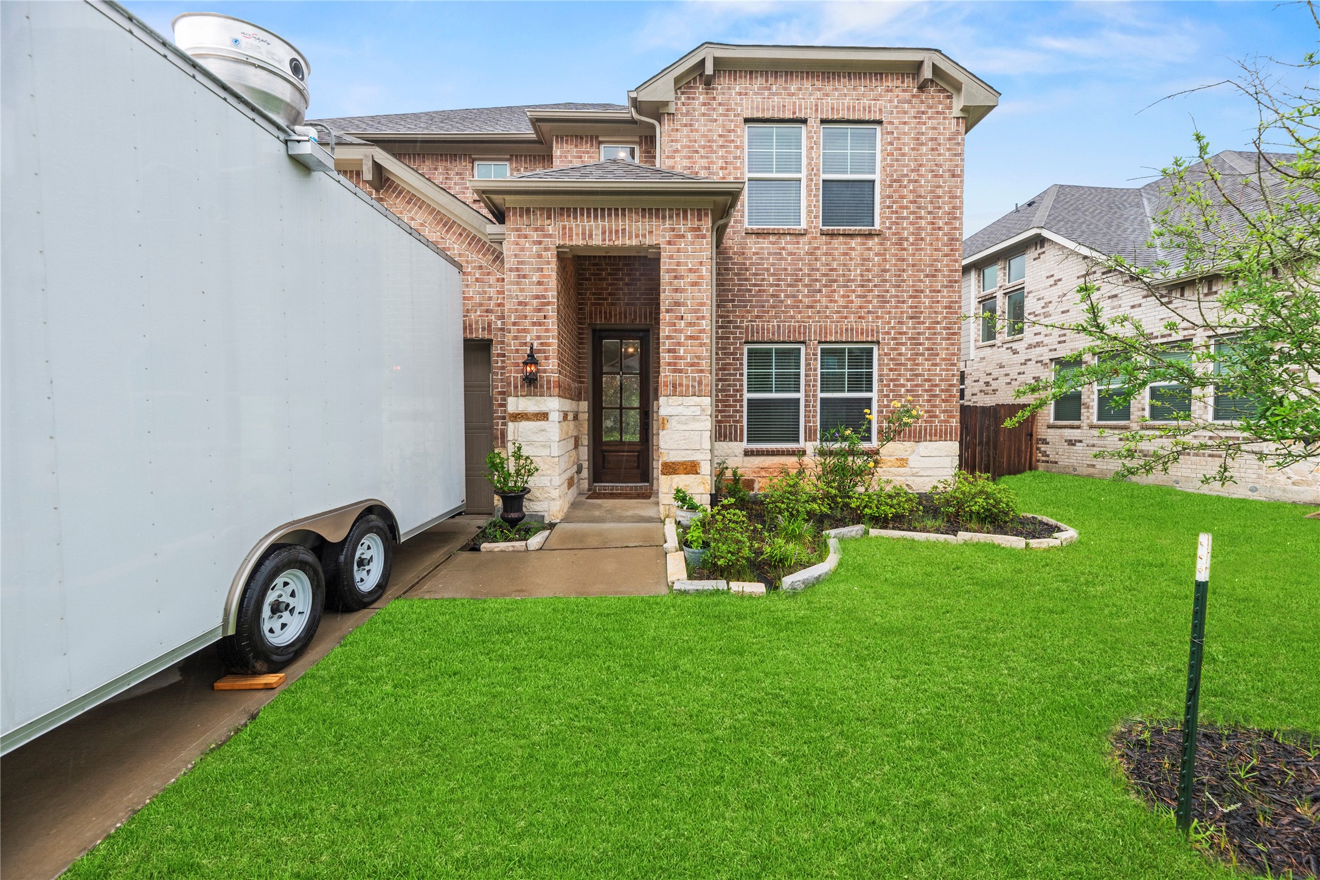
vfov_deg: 81.2
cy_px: 440
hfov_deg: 104.2
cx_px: 660
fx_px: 513
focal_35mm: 14
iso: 320
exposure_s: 1/100
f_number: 8
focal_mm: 14
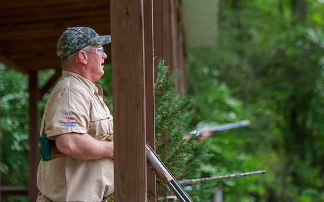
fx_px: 1571
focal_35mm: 178
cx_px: 160
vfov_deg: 7.4
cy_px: 104
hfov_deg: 11.8
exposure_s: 1/80
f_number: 3.5
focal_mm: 145
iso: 200
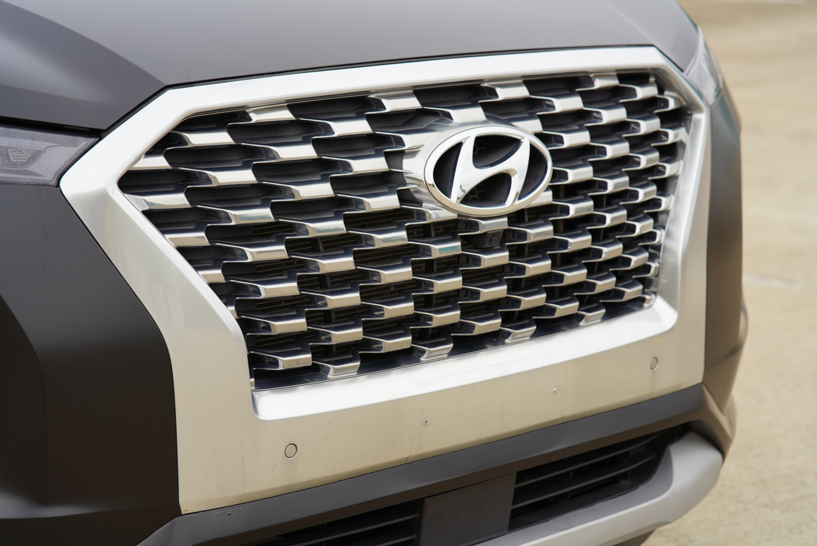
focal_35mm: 85
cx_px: 408
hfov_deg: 23.9
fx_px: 1930
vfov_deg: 16.1
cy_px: 273
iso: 100
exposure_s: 1/200
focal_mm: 85
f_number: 5
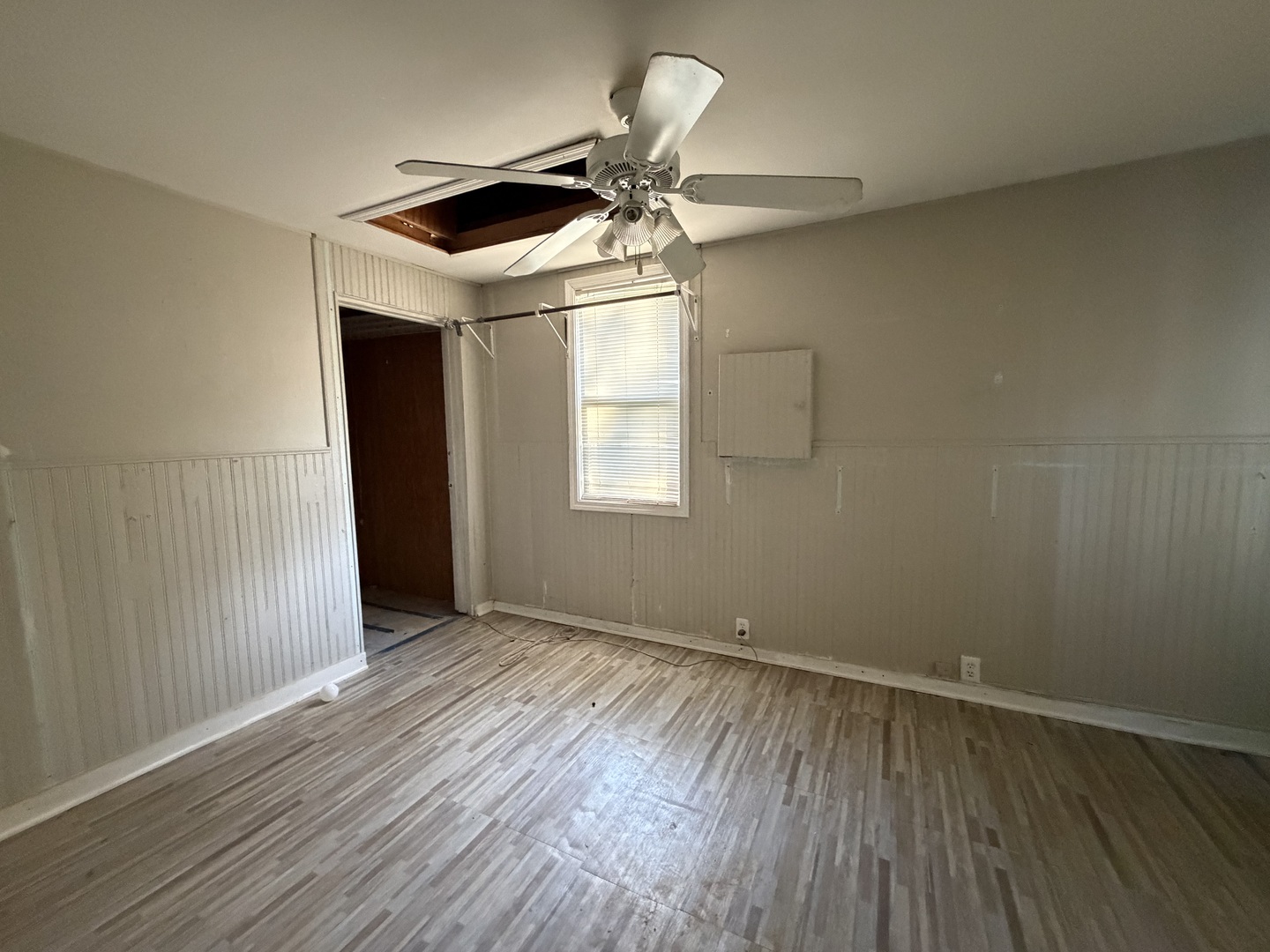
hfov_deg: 102.1
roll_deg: +1.4
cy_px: 476
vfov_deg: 85.7
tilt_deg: -6.1
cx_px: 635
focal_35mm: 14
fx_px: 514
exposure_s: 1/60
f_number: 2.2
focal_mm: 2.22
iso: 1250
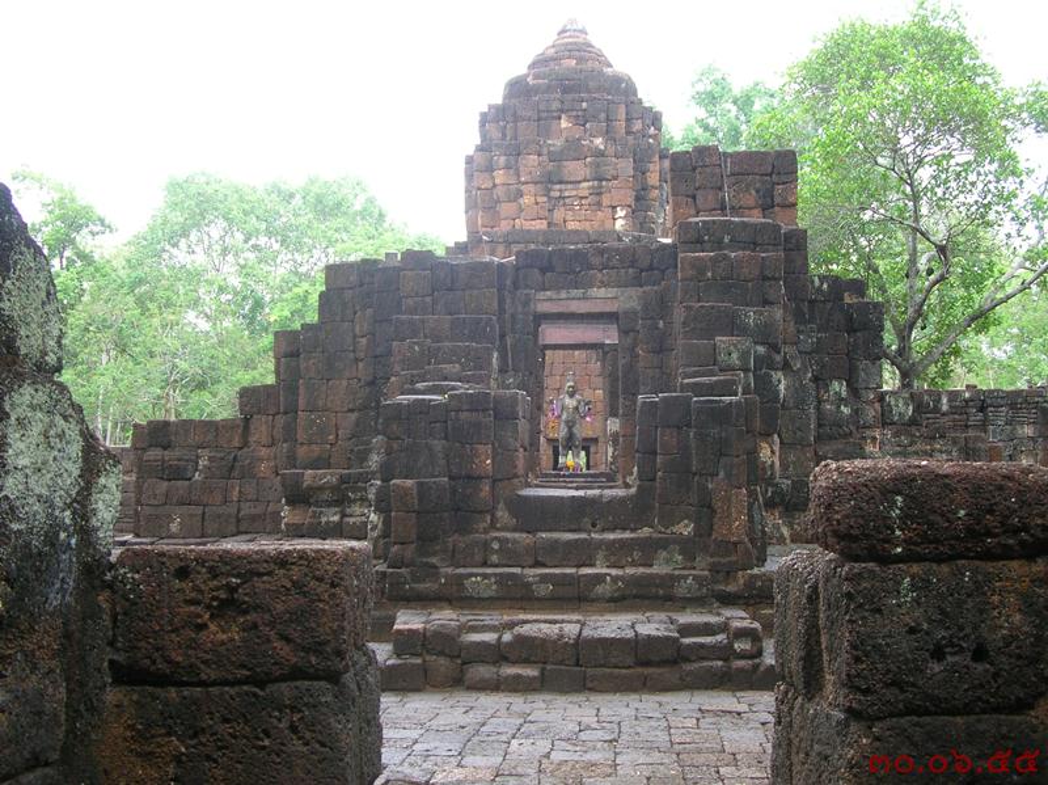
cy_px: 392
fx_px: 1210
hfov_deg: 46.8
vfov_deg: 35.9
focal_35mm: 40
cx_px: 524
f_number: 3
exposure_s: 1/61.5
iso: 50
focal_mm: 6.6
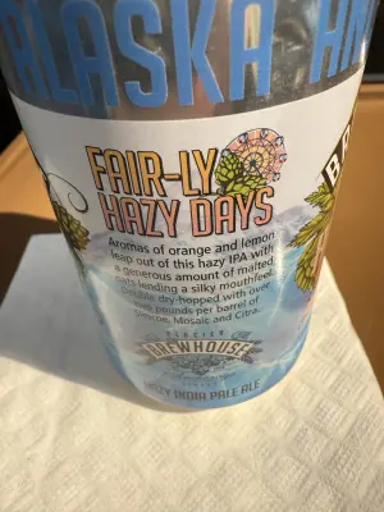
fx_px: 355
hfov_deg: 56.8
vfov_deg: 71.6
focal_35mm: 24
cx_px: 192
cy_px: 256
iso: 125
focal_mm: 2.22
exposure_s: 1/99
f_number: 2.2
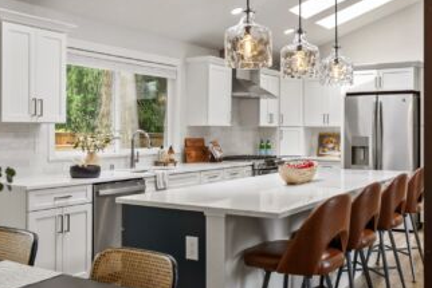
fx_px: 492
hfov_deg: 47.3
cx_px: 233
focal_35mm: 41
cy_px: 140
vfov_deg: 32.7
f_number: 3.5
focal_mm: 33
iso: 320
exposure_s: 1/60
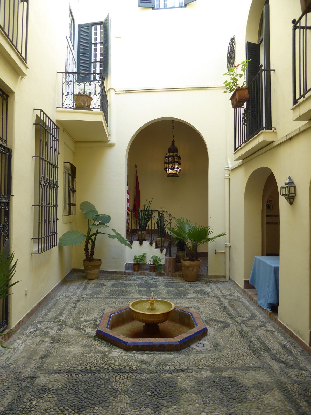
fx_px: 299
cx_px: 156
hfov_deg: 54.9
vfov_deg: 69.4
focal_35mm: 25
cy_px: 208
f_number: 3.3
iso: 160
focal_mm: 4.3
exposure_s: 1/60
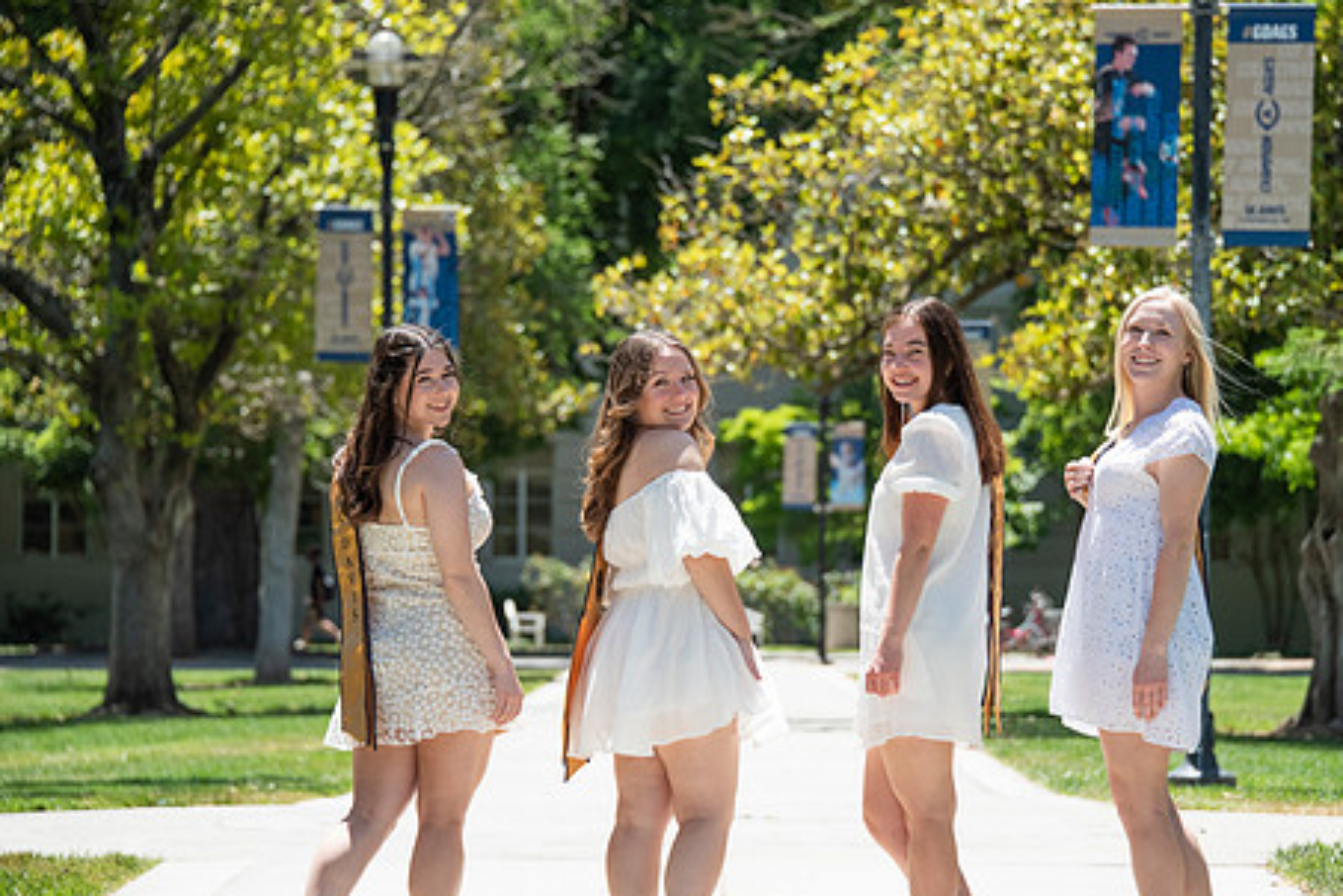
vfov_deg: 7.9
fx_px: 6453
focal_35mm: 173
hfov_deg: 11.9
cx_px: 833
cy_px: 541
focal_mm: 135
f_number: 5.6
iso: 500
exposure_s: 1/2000
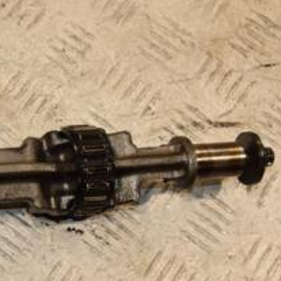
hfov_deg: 17.7
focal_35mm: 92
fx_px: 847
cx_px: -75
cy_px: 221
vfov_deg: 18.7
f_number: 9
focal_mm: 25
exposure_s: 1/200
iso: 800
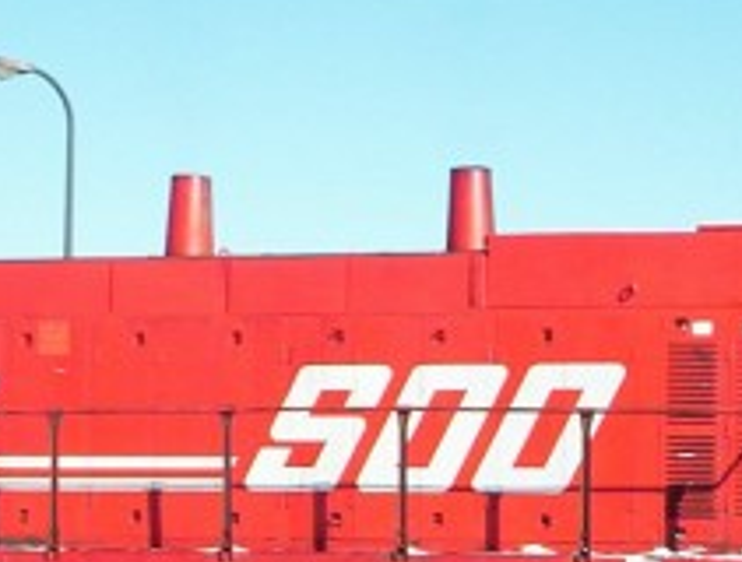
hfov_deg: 17.0
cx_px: 485
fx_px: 2475
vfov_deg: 12.8
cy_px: 543
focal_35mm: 115
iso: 100
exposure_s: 1/601
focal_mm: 4.99
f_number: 4.5
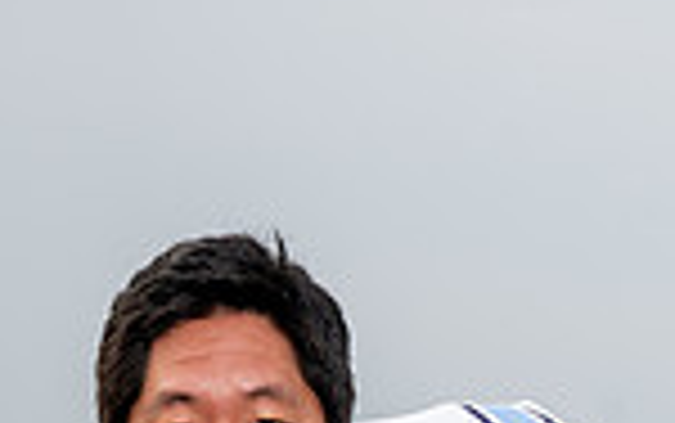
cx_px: 202
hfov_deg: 14.2
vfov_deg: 8.3
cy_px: 958
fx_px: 2706
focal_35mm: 147
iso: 160
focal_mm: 48
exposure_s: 1/250
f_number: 7.1
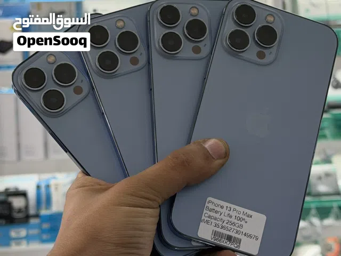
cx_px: 170
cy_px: 128
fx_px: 473
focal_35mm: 48
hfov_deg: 39.7
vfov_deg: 30.3
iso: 100
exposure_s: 1/620
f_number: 1.78
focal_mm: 6.76
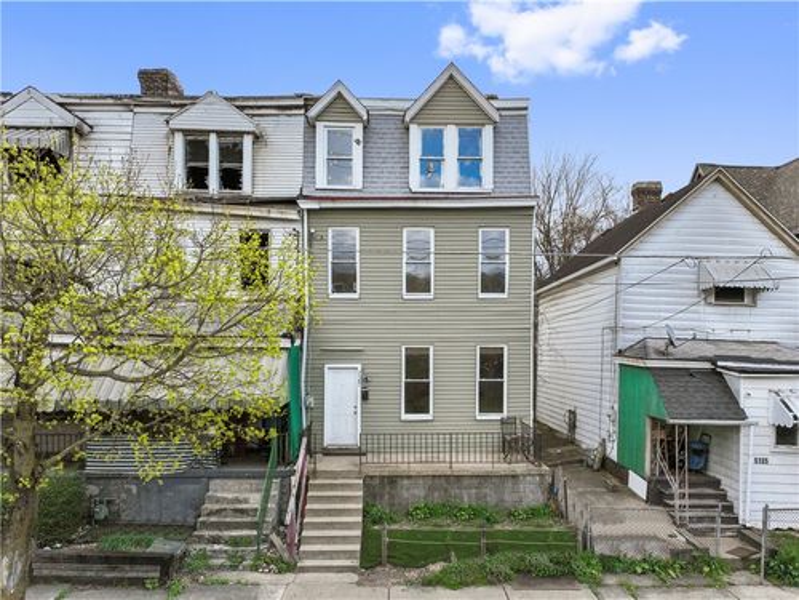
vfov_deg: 56.8
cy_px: 300
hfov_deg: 71.6
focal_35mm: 24
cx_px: 400
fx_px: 554
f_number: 2.8
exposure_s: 1/5000
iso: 400
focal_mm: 12.29
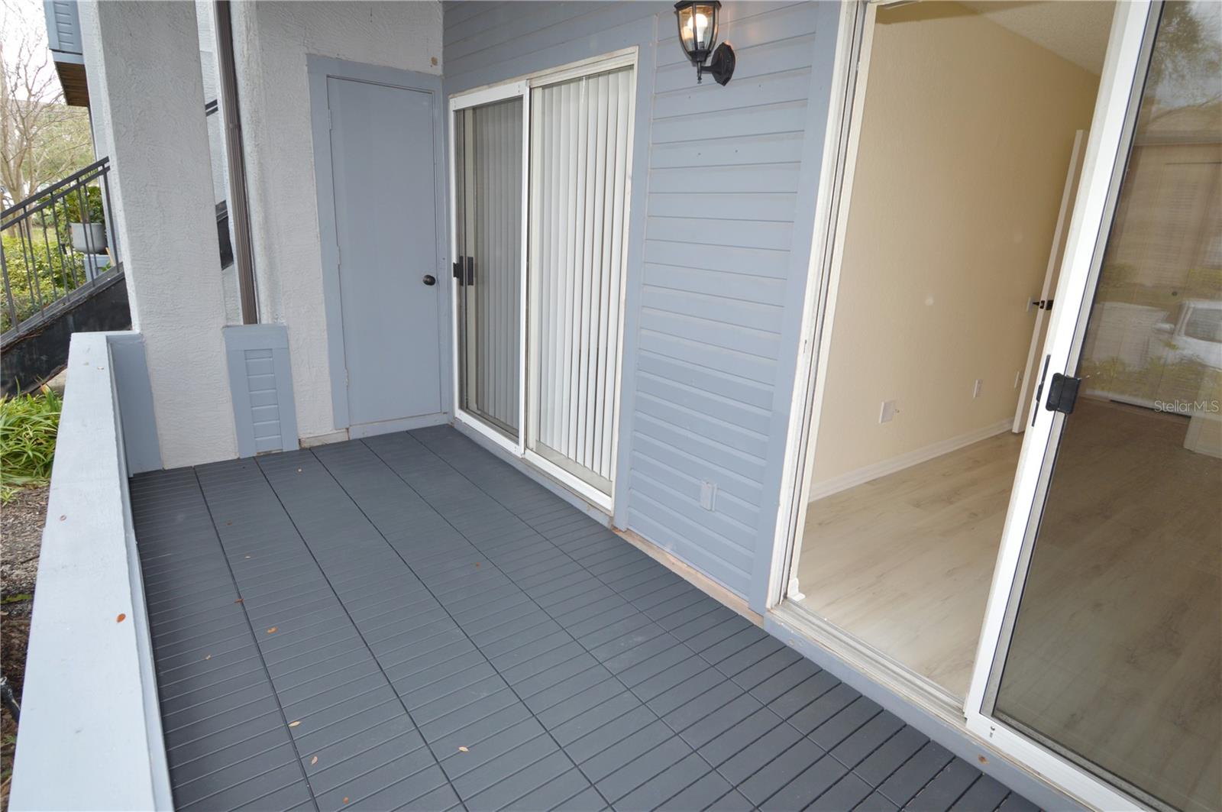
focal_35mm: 18
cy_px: 406
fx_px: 610
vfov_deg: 67.3
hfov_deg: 90.1
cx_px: 611
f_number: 5.6
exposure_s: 1/125
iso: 400
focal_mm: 12
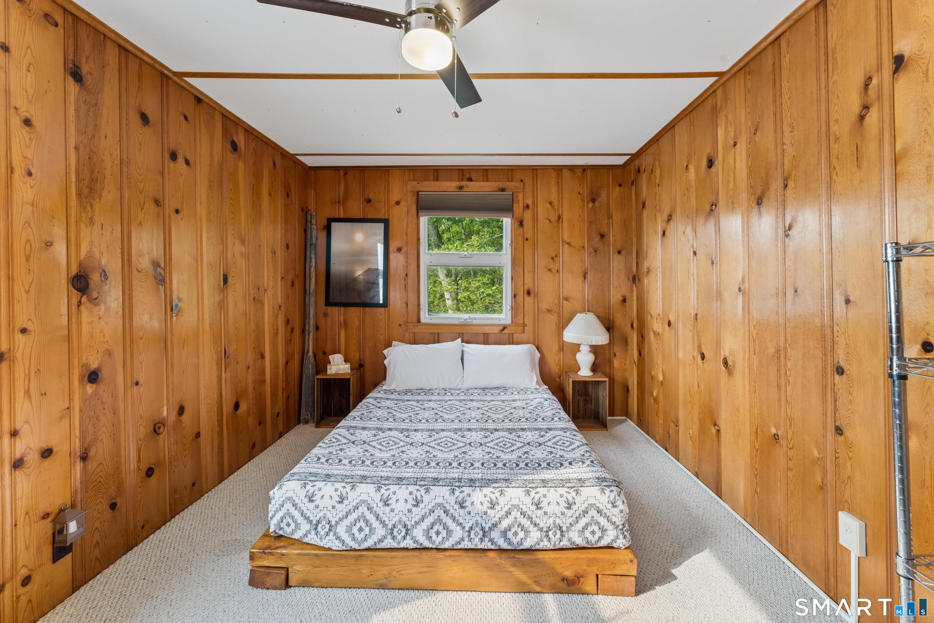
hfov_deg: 104.3
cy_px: 312
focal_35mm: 14
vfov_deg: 81.2
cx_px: 467
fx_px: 363
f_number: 11
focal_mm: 14
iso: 400
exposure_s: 1/8
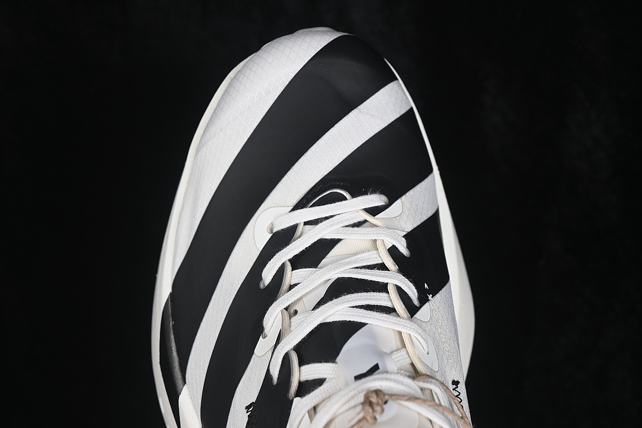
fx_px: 1337
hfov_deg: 27.0
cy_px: 214
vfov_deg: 18.2
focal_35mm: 75
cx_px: 321
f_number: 7.1
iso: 160
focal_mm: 50
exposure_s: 1/80
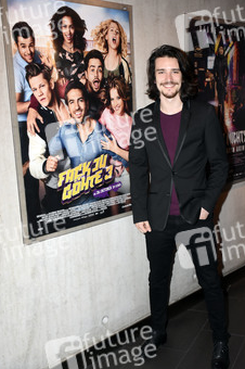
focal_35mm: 48
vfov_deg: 41.5
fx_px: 487
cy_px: 189
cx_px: 132
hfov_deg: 28.2
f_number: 4.5
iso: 1600
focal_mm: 27
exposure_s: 1/160
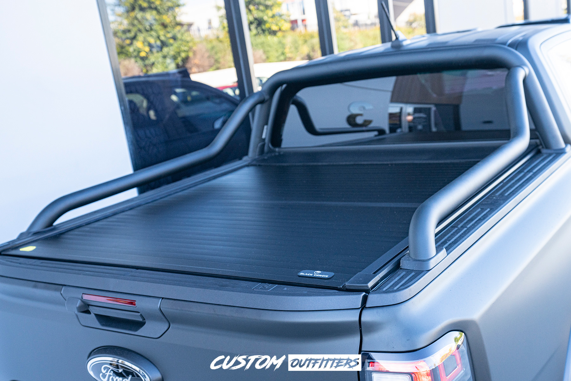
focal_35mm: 35
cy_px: 190
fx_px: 555
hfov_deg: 54.4
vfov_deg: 37.9
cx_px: 286
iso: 1000
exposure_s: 1/160
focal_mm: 35
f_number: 4
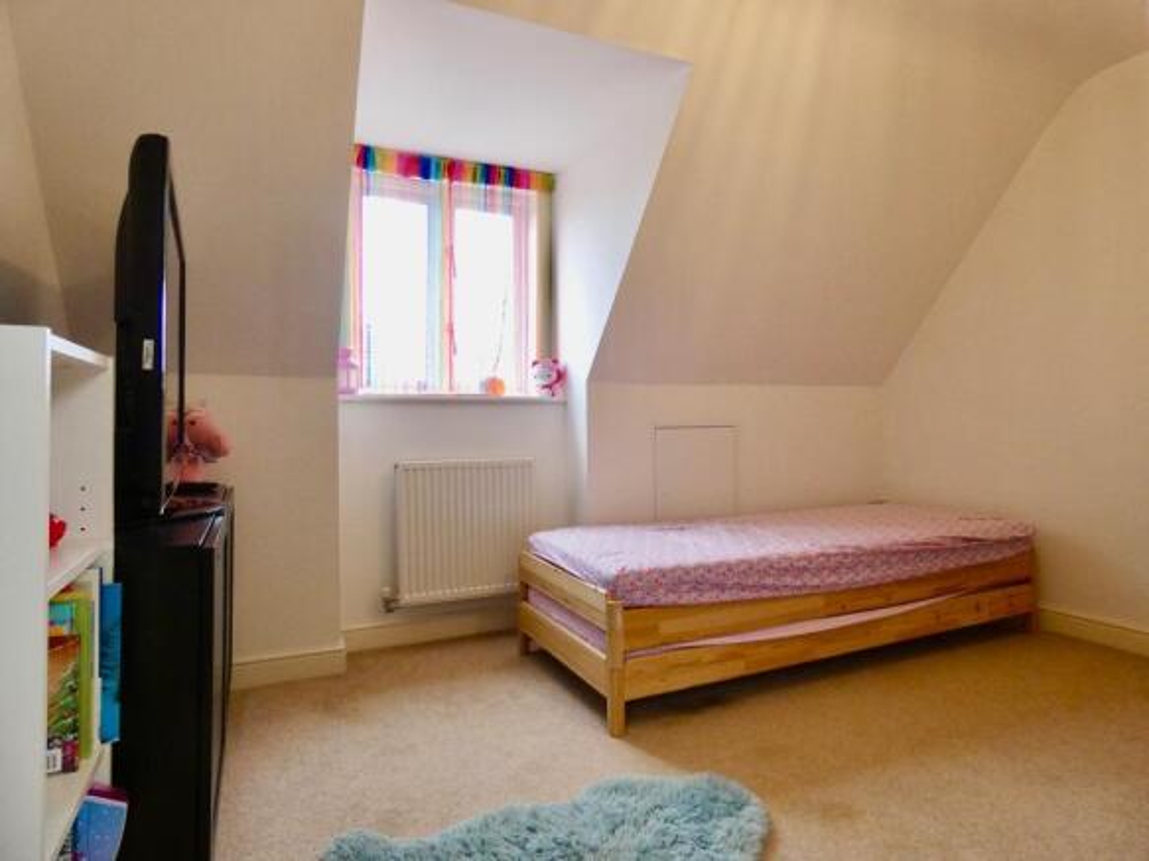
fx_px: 664
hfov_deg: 81.8
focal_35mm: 20
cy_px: 430
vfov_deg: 66.0
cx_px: 574
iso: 250
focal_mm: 3.6
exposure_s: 1/60
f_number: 2.8
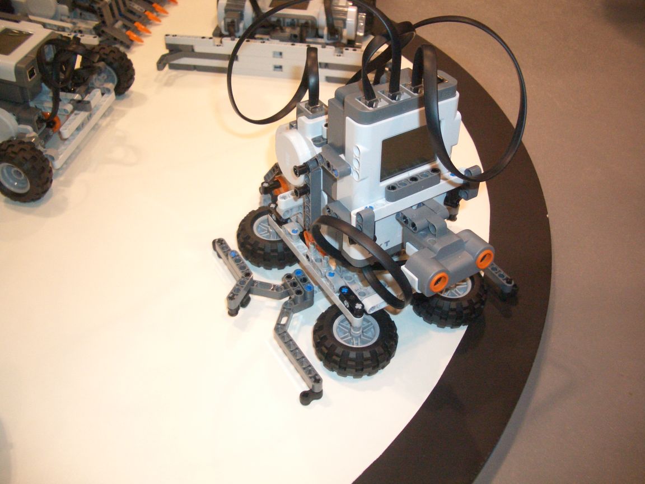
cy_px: 242
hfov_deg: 52.6
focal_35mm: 35
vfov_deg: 40.7
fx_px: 652
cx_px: 322
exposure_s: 1/100
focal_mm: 5.8
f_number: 2.6
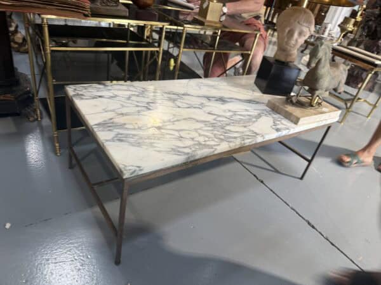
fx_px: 264
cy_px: 142
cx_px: 190
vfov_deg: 56.8
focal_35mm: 24
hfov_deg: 71.6
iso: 125
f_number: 1.8
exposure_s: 1/50
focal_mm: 6.8
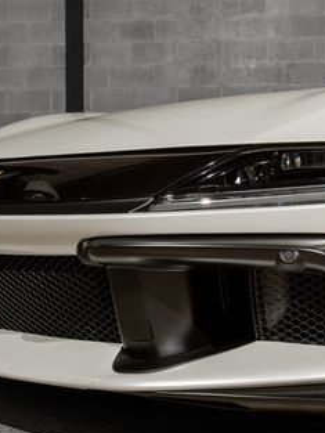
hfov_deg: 23.7
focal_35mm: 61
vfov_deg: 31.7
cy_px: 205
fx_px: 763
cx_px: 256
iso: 640
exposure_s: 1/160
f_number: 8
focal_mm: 31
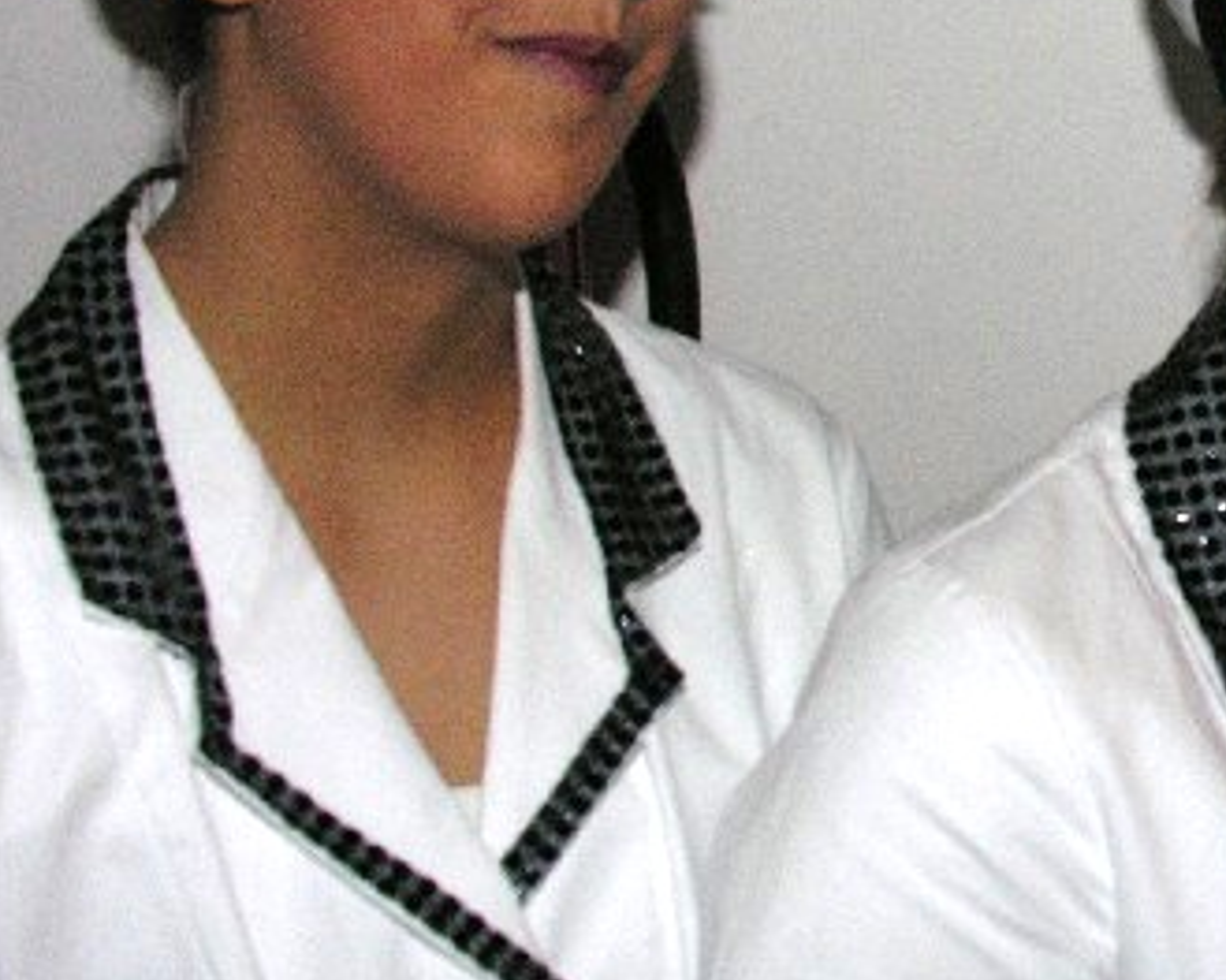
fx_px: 3011
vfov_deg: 18.4
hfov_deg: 22.0
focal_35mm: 83
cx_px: 1274
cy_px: 227
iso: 200
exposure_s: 1/60.1
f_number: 4
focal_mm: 8.9
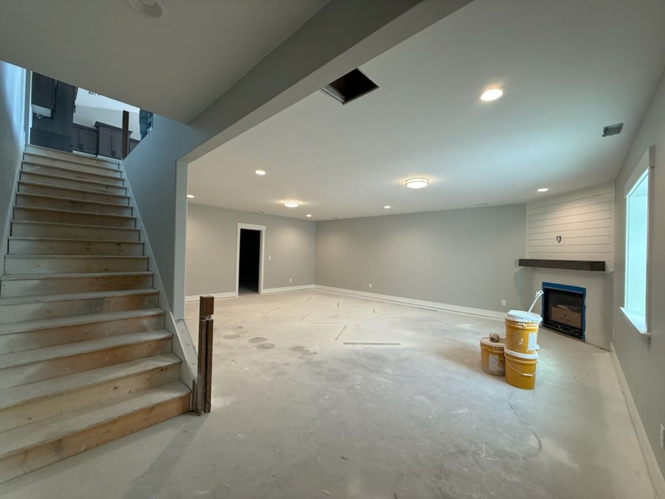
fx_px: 269
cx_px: 332
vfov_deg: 85.7
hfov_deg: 102.1
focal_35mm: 14
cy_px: 250
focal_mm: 2.22
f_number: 2.2
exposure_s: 1/120
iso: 160
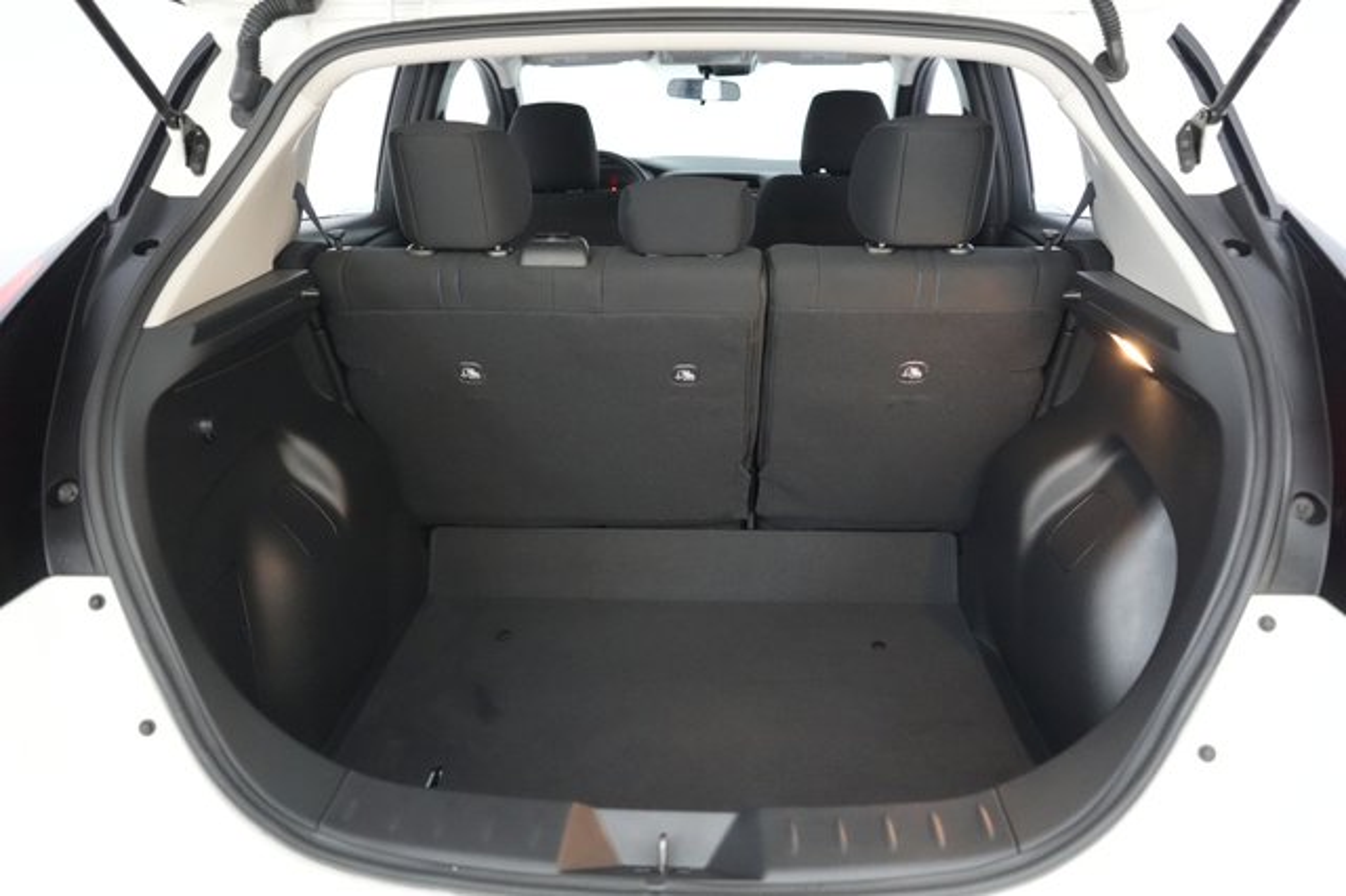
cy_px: 448
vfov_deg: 49.5
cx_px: 673
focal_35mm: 26
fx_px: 972
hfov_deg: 69.4
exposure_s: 1/160
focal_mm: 26
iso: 10000
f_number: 2.8
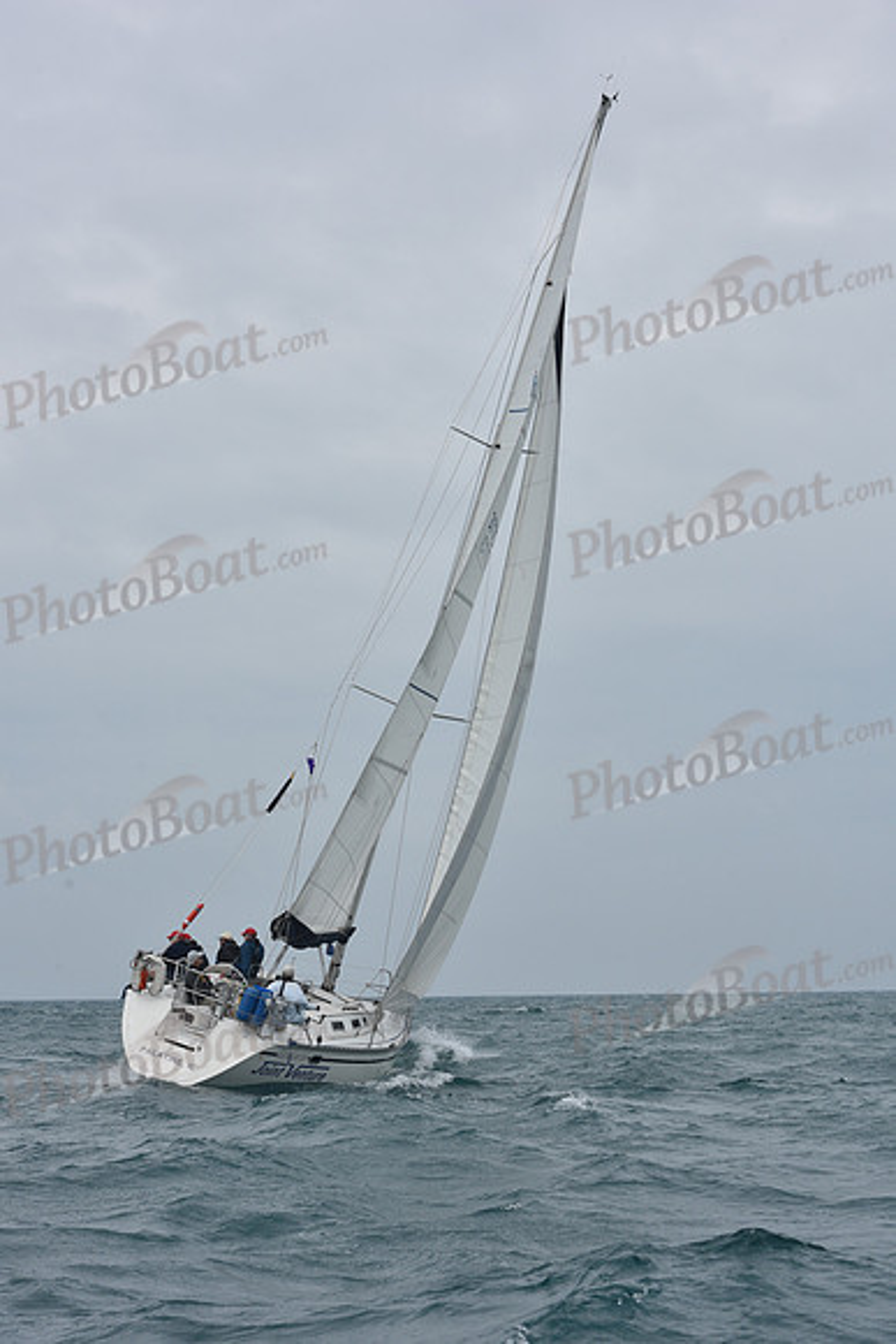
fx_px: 2612
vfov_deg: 28.8
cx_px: 448
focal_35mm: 70
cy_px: 672
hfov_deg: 19.5
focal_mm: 70
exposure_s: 1/800
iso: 250
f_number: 10
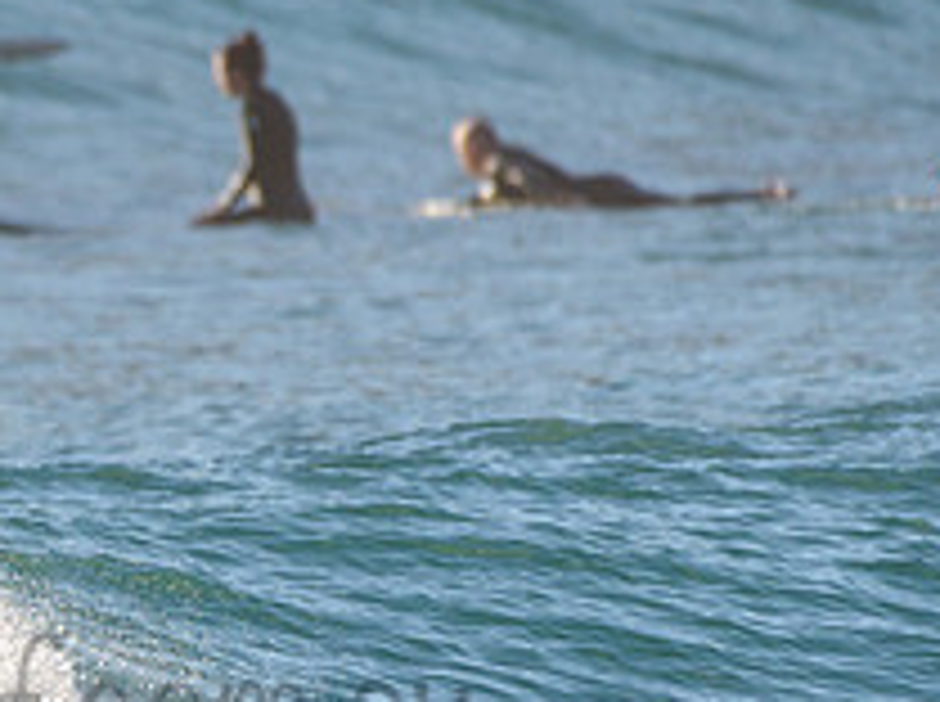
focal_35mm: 1729
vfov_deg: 0.9
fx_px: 46870
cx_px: -386
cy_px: 741
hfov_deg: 1.1
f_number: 5.6
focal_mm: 500
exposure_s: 1/2000
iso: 200
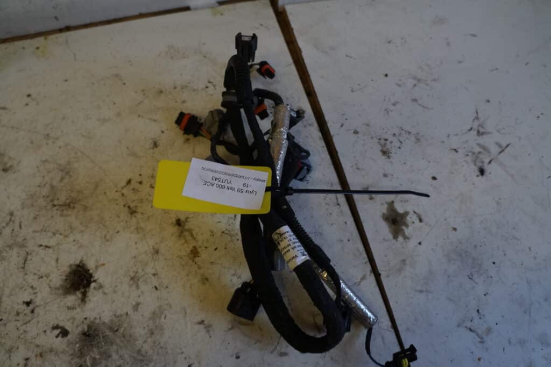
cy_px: 184
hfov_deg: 67.4
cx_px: 276
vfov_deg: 47.9
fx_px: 413
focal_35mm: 27
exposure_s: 1/60
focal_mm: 18
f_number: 4
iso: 640
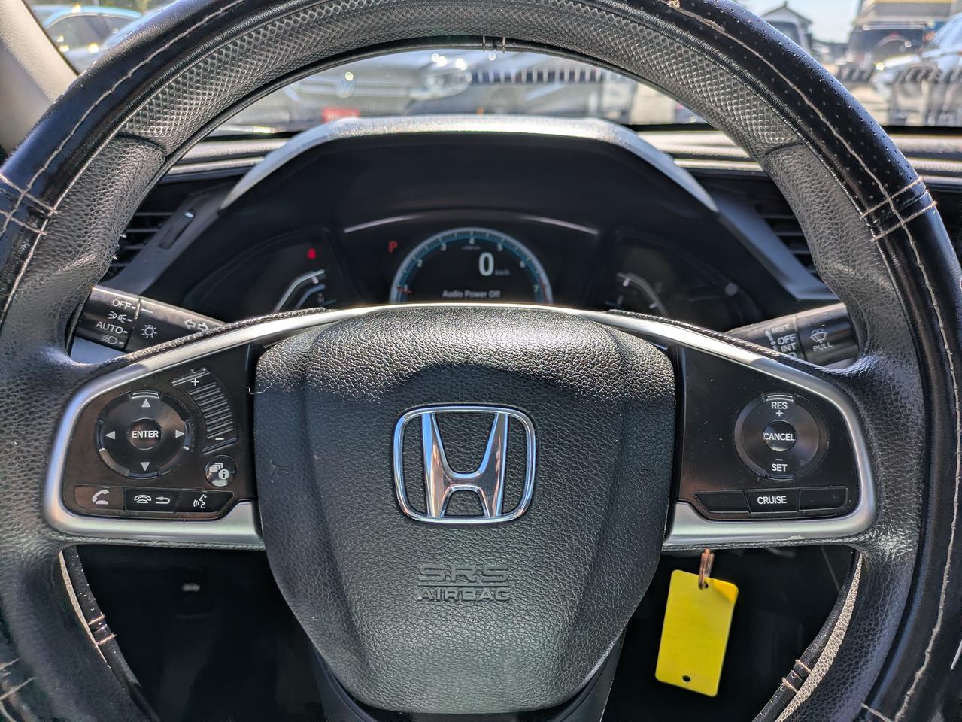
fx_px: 695
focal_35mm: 25
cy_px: 361
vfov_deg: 54.9
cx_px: 481
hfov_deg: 69.4
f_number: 1.89
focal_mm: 5.43
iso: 40
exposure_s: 1/974
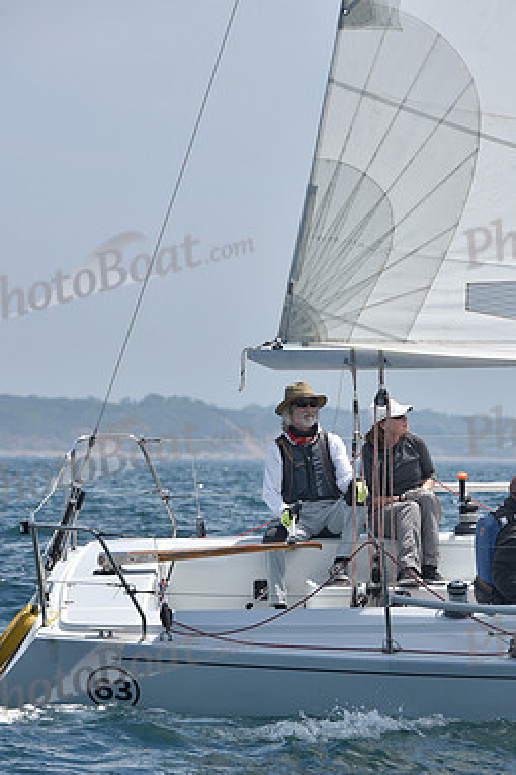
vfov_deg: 6.8
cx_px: 359
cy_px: 538
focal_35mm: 303
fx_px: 6520
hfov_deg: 4.5
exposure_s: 1/800
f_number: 11
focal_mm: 200
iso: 250
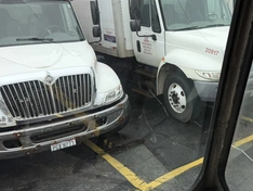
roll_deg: +1.8
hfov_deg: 43.2
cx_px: 210
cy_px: 105
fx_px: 300
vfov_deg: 35.2
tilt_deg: -16.1
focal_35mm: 41
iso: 80
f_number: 1.78
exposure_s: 1/539
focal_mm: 6.76
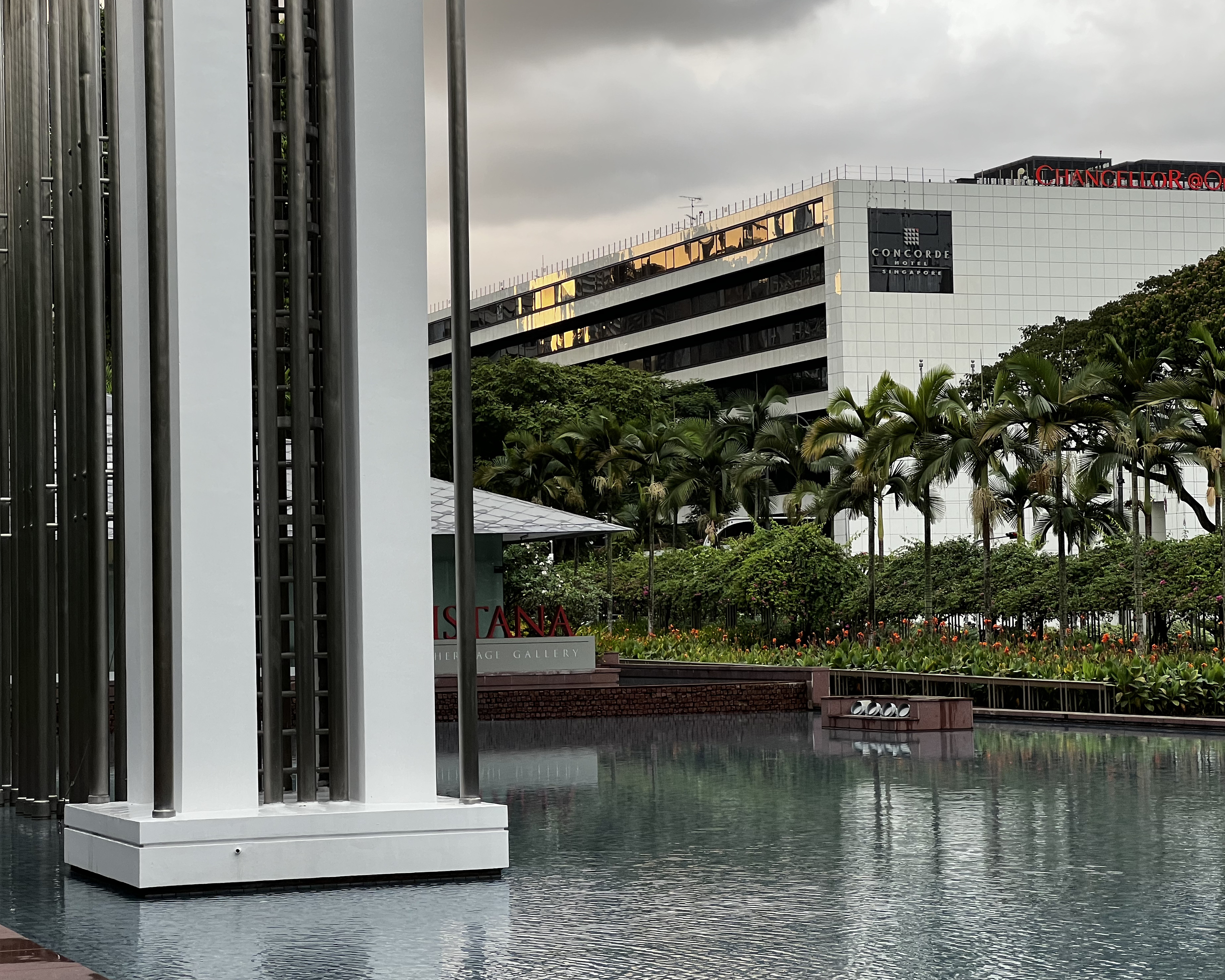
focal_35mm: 82
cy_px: 487
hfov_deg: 23.3
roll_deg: +1.3
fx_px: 2973
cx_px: 567
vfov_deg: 18.7
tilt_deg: +3.8
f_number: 2.8
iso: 100
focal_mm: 9
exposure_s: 1/99
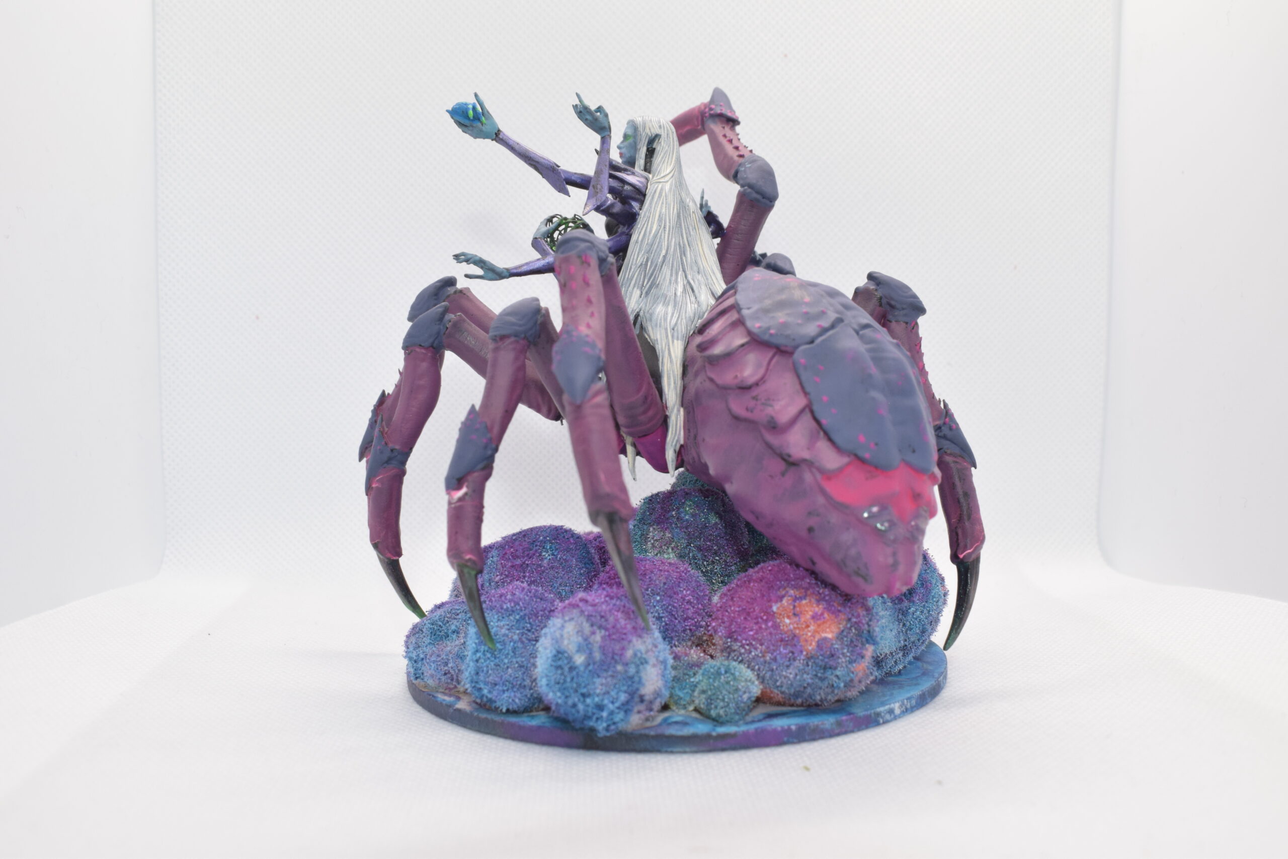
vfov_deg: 36.9
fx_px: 1288
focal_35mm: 36
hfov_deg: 53.1
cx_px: 644
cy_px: 430
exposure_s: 1/125
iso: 800
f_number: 9
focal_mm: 24
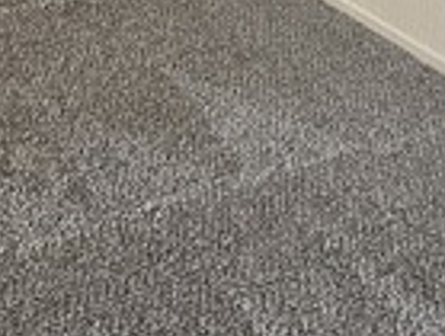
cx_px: 174
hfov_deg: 17.8
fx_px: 1418
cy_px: -205
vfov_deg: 12.7
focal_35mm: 110
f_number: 1.8
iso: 320
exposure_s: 1/120
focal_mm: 5.4
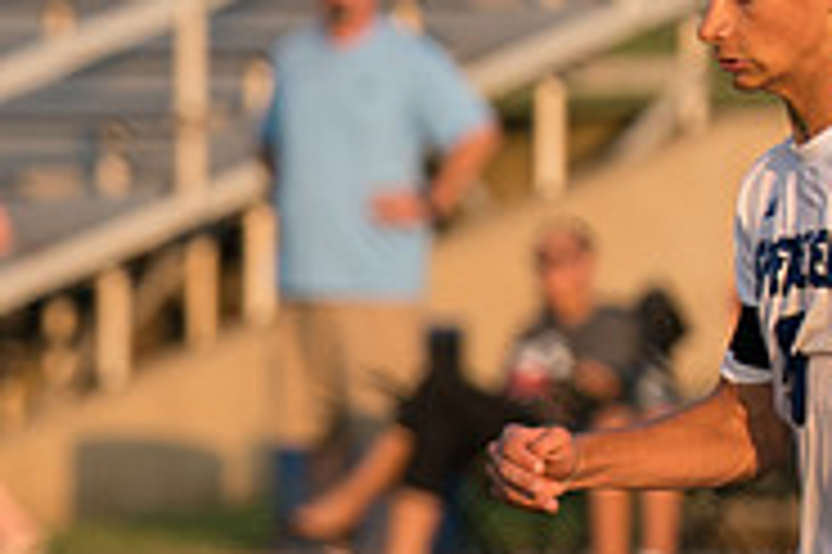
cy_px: 546
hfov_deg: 2.0
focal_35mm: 1033
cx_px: -667
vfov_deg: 1.3
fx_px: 23852
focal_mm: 156
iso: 160
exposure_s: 1/1250
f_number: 2.8
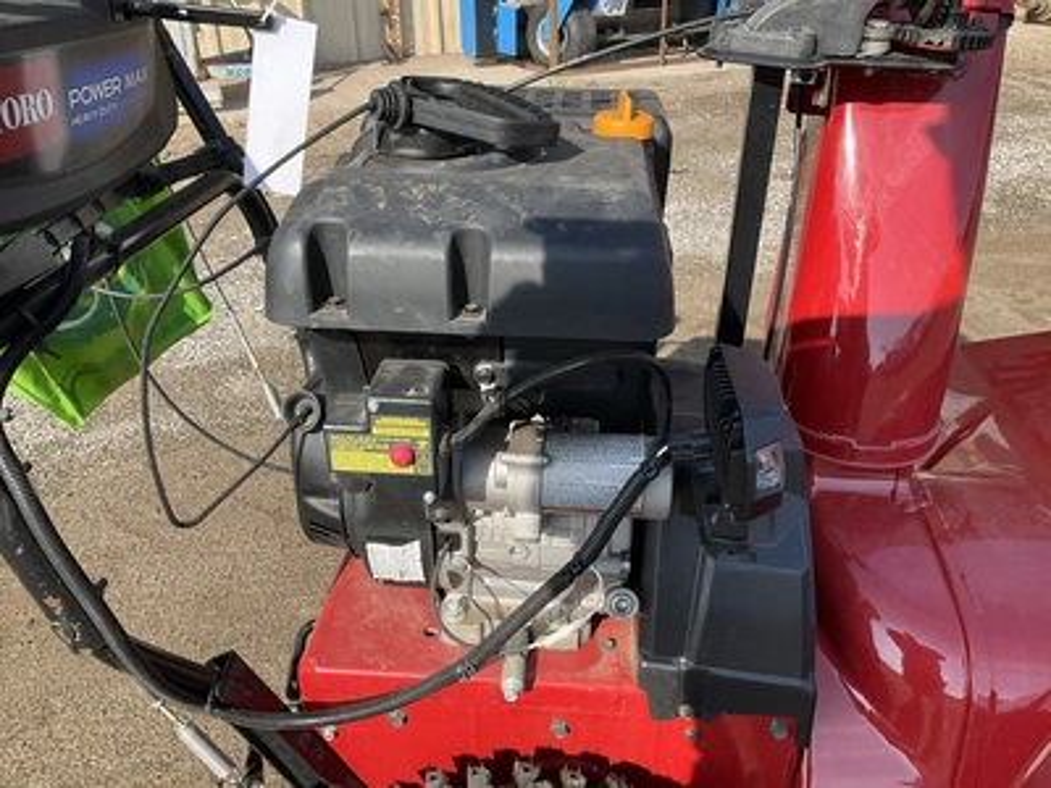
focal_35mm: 29
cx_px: 526
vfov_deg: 48.2
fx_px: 880
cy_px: 394
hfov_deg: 61.7
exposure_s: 1/674
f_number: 1.8
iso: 25
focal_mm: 3
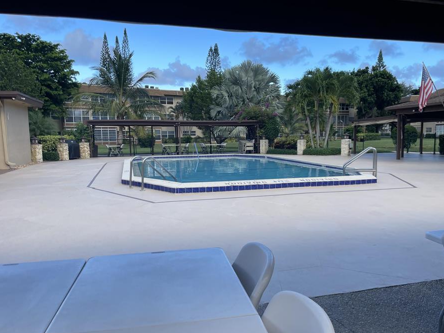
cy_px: 176
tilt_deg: -6.6
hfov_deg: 59.8
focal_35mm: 30
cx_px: 247
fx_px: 385
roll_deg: +0.9
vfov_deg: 46.8
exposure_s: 1/739
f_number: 1.6
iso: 32
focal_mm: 4.2
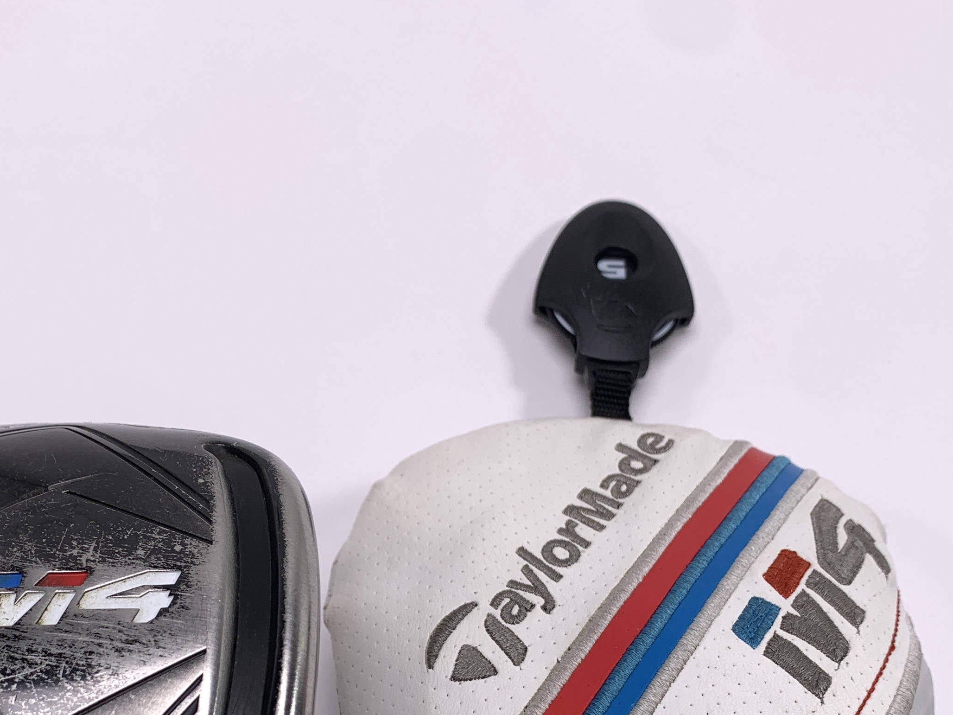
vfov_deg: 27.5
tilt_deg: -65.6
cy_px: 643
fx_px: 1404
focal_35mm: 51
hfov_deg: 37.4
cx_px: 384
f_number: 1.8
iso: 25
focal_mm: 4.25
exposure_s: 1/250
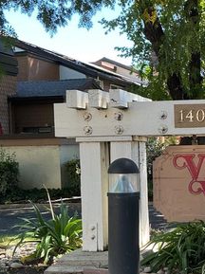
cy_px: 164
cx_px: 232
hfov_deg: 20.7
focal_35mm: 67
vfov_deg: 28.9
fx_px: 530
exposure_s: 1/120
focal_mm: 3
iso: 20
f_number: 1.8
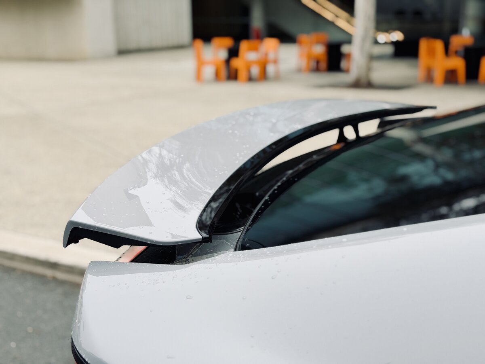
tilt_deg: -15.2
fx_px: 673
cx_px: 242
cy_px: 182
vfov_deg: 30.3
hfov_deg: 39.7
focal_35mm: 48
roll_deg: +1.4
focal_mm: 6.76
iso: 64
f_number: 1.78
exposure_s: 1/928
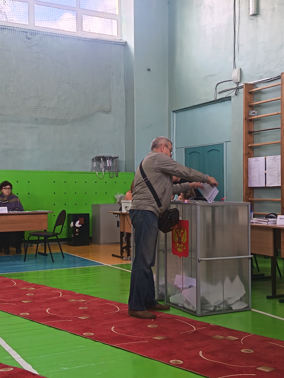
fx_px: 536
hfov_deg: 29.7
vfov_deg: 38.9
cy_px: 189
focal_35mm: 49
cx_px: 142
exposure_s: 1/100
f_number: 1.75
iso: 588
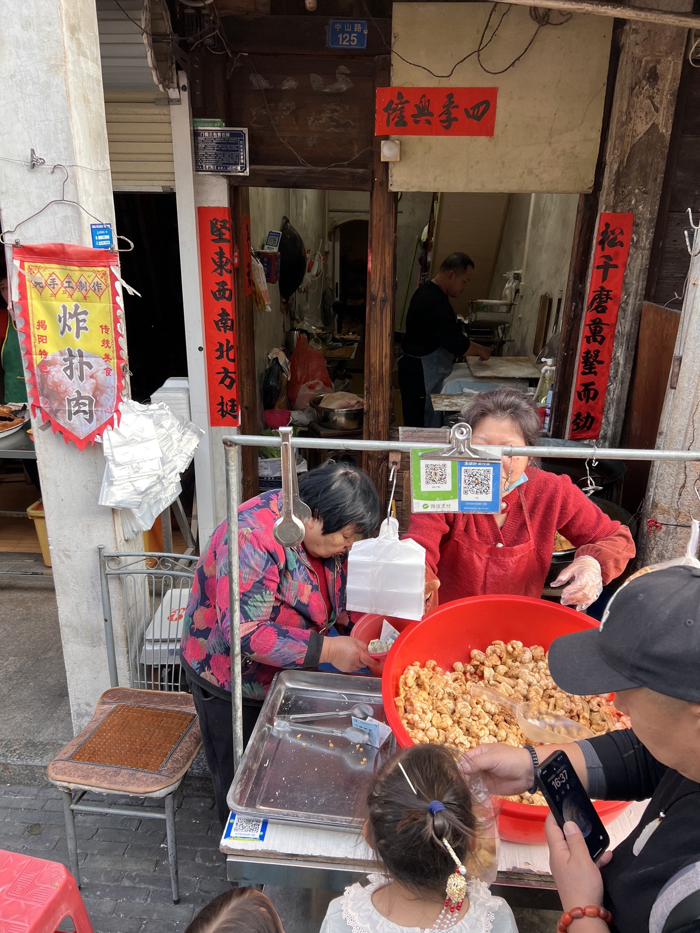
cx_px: 350
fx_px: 701
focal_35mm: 26
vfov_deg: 67.3
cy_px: 466
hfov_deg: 53.1
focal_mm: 5.7
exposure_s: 1/160
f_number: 1.5
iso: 40
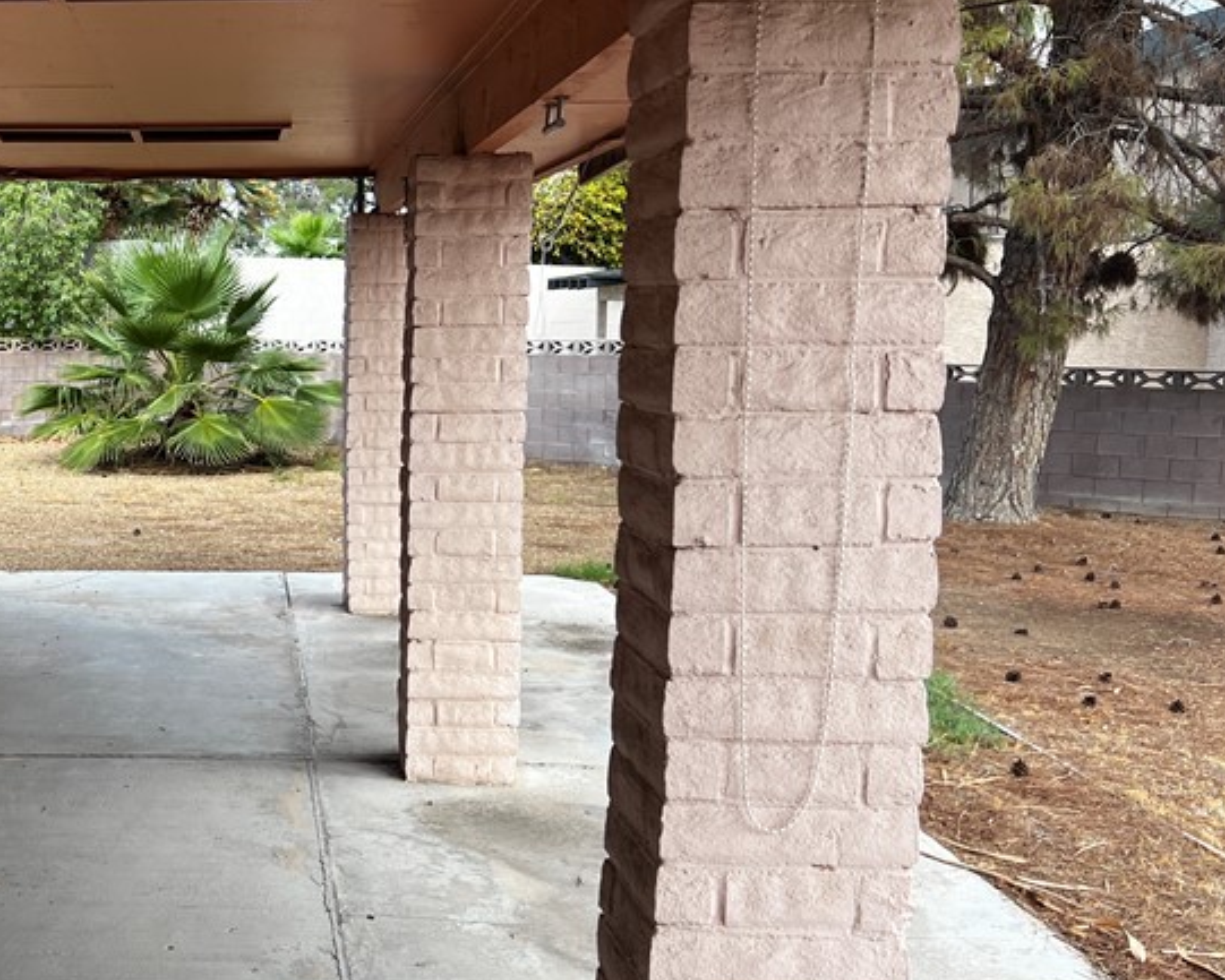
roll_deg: -0.2
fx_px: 1741
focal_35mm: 48
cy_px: 539
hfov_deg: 36.5
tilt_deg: -7.9
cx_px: 131
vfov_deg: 31.4
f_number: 1.5
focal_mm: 5.7
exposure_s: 1/814
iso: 50
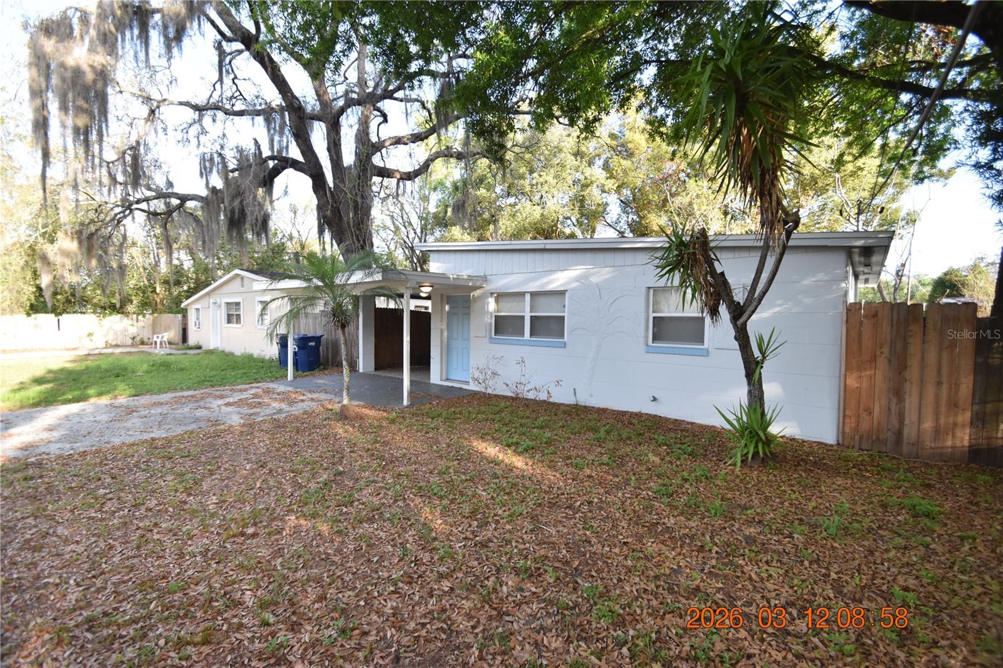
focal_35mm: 15
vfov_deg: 77.3
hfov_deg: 100.4
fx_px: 418
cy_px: 334
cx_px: 502
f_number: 3.5
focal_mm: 10
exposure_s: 1/750
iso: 800
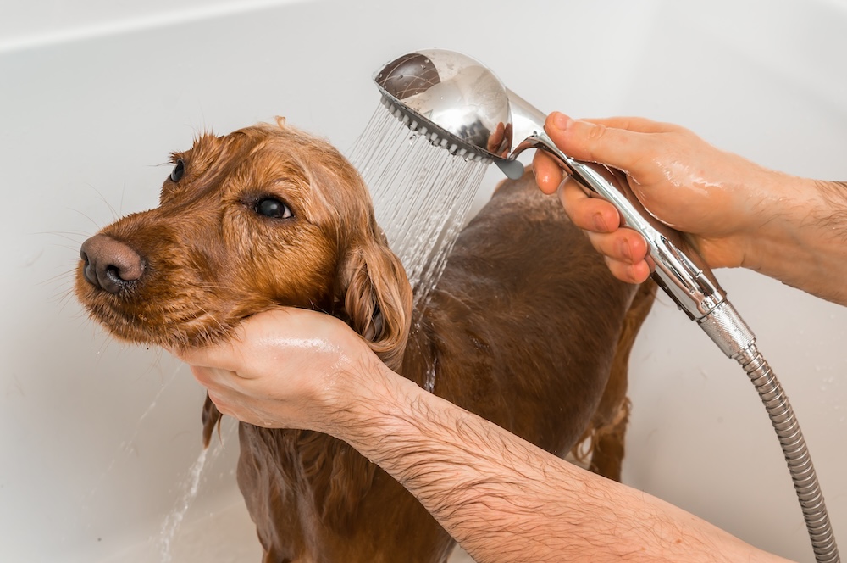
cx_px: 424
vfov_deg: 25.7
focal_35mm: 52
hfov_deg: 37.9
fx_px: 1234
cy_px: 282
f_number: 8
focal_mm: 35
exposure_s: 1/160
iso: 100
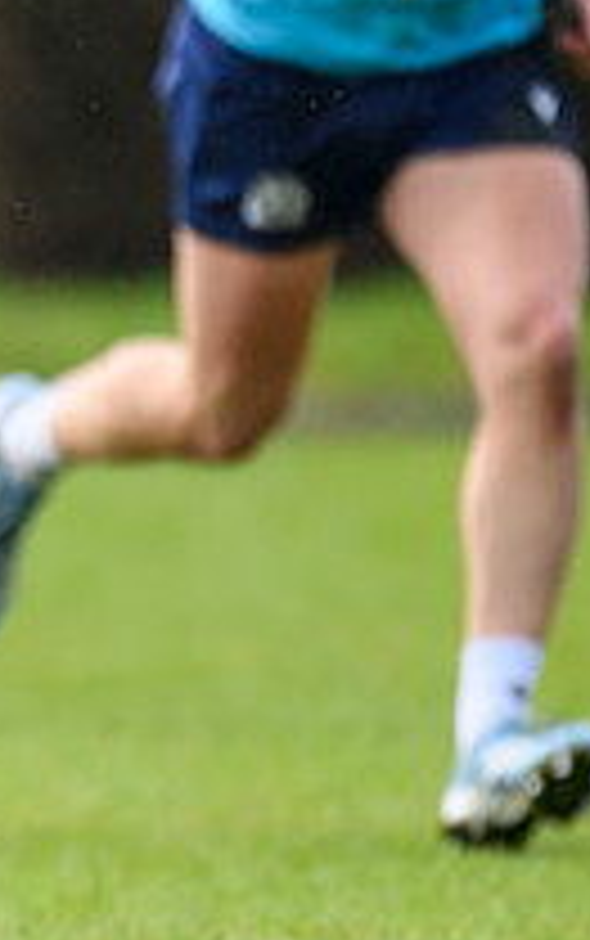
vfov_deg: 1.1
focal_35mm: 1866
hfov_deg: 0.7
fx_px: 47908
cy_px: 164
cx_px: -763
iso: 1250
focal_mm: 560
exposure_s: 1/1600
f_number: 4
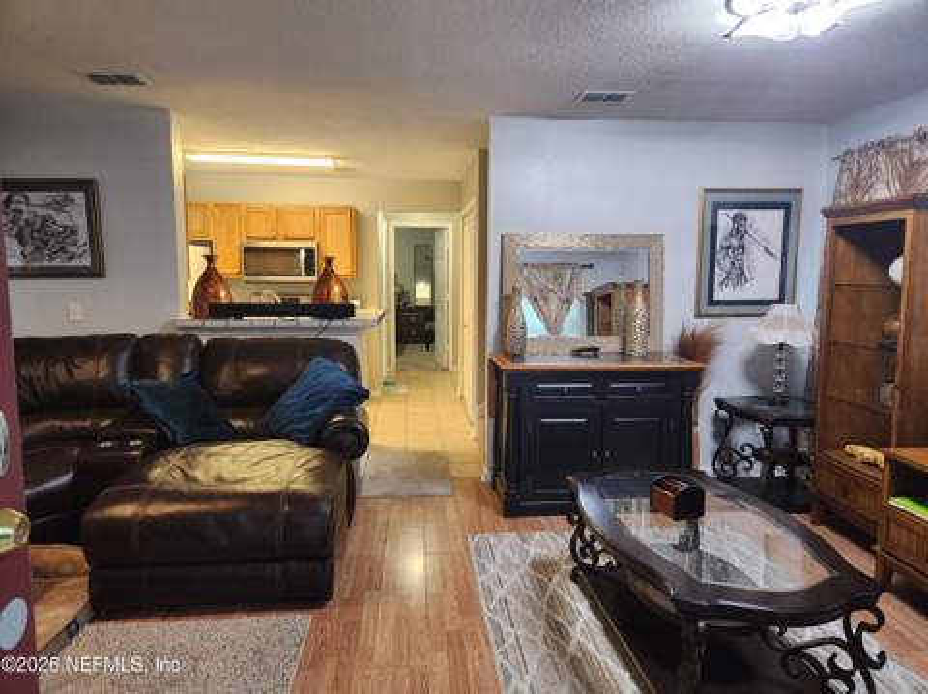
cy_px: 347
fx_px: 616
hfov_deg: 74.0
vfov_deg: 58.8
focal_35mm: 23
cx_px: 464
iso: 640
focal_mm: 5.4
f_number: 1.8
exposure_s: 1/120
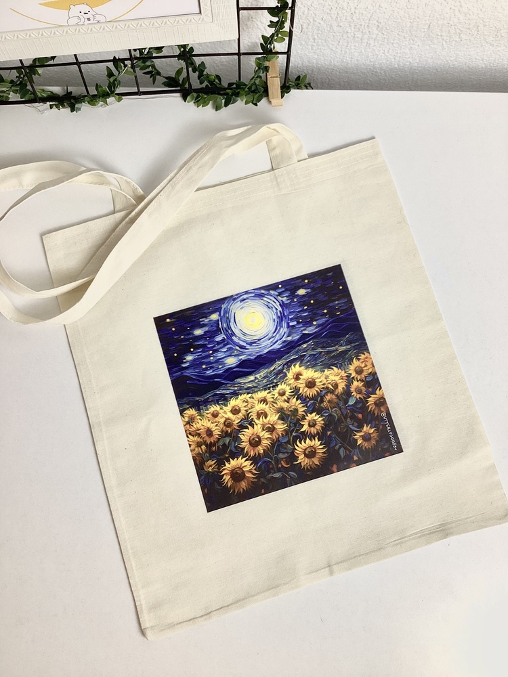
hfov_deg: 45.4
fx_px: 607
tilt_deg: -80.3
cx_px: 254
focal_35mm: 31
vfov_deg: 58.4
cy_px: 338
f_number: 2.4
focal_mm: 3.3
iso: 50
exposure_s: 1/50
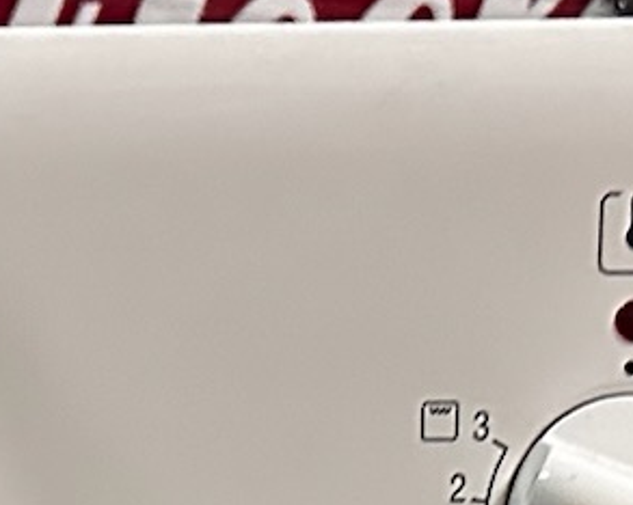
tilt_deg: -18.8
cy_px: 1491
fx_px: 3070
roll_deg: +0.4
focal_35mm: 164
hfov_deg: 11.7
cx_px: 41
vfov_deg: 8.1
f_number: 1.78
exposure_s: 1/33
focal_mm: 6.86
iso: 800
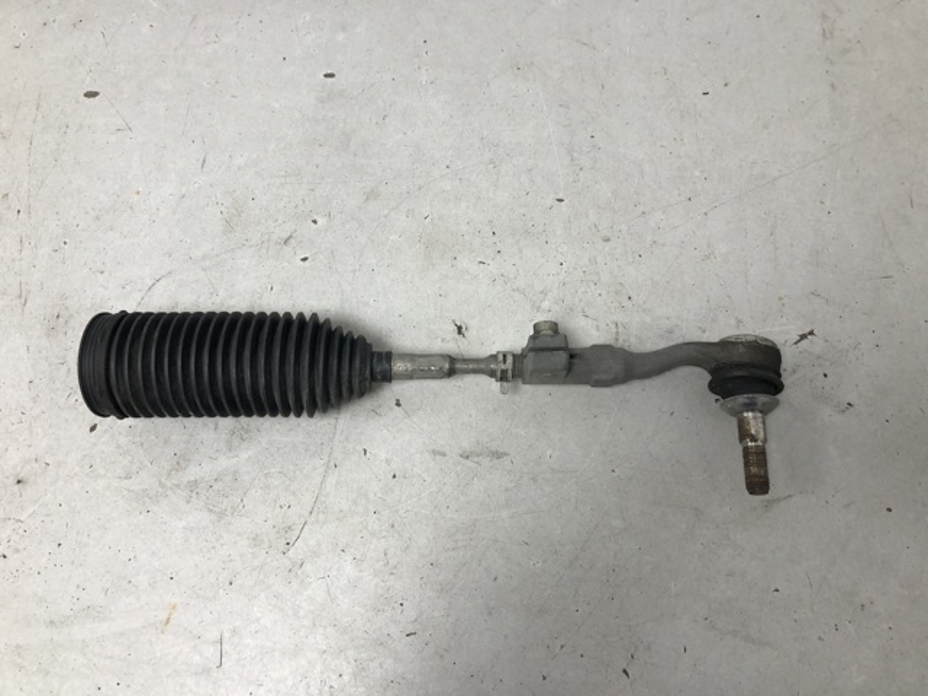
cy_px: 348
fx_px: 751
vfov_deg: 49.7
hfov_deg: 63.4
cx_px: 464
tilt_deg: -70.9
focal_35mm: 28
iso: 32
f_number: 1.8
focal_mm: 4
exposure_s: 1/25
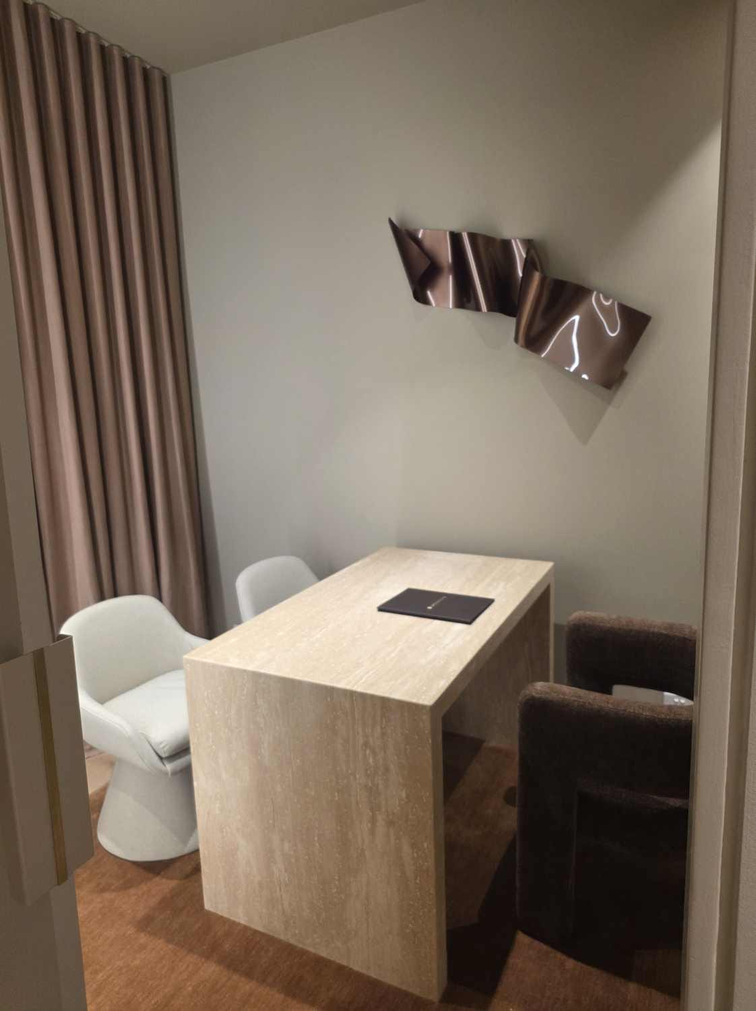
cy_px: 506
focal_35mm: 23
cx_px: 378
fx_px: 671
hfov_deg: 58.8
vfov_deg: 74.0
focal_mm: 6.25
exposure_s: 1/100
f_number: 1.7
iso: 250
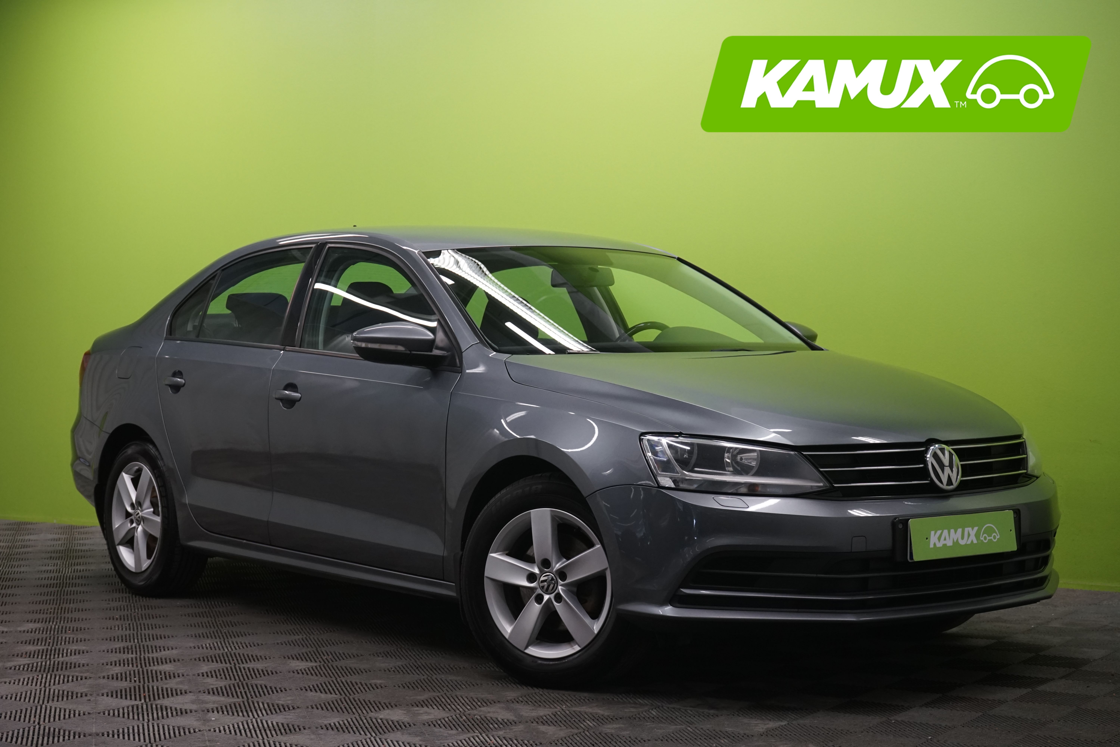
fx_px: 1991
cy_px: 374
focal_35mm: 64
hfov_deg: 31.4
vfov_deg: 21.2
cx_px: 560
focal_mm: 64
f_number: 8
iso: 1250
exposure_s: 1/25
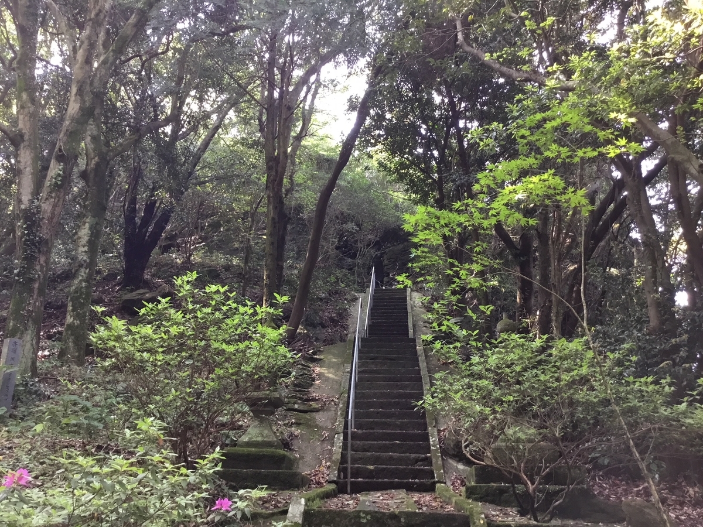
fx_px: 630
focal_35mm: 31
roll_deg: +1.0
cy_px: 264
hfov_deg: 58.4
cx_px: 352
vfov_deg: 45.4
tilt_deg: +22.5
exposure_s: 1/30
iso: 64
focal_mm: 3.3
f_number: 2.4
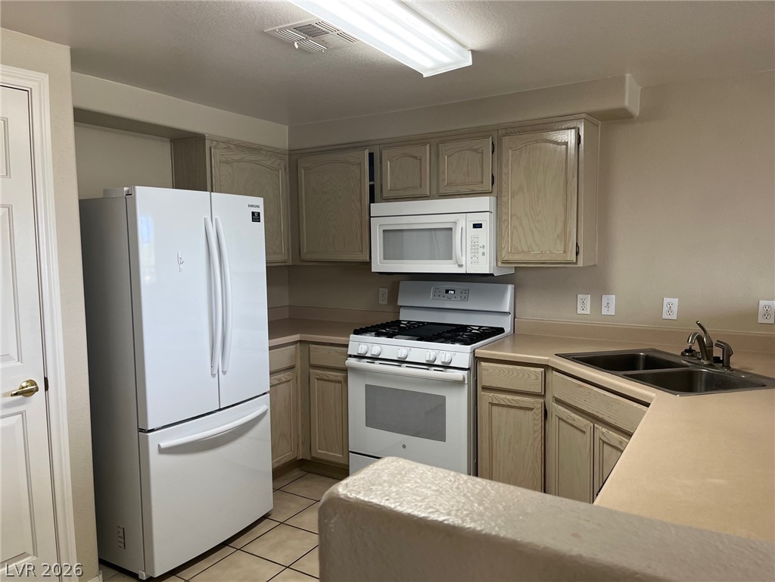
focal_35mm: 26
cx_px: 388
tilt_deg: -4.7
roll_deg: +0.4
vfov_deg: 53.1
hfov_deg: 67.3
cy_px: 291
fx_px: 582
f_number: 1.6
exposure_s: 1/59
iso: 64
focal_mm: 5.1
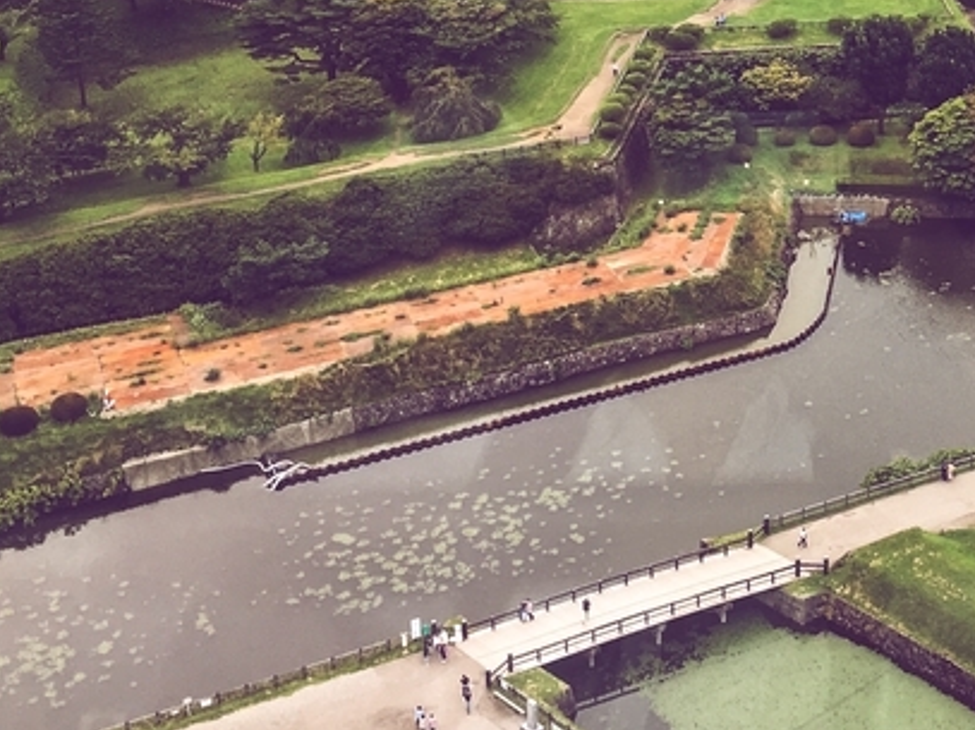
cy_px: -17
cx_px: 1023
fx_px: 2056
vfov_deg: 19.5
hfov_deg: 25.1
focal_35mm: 73
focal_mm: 4.15
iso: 25
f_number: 2.2
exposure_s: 1/230
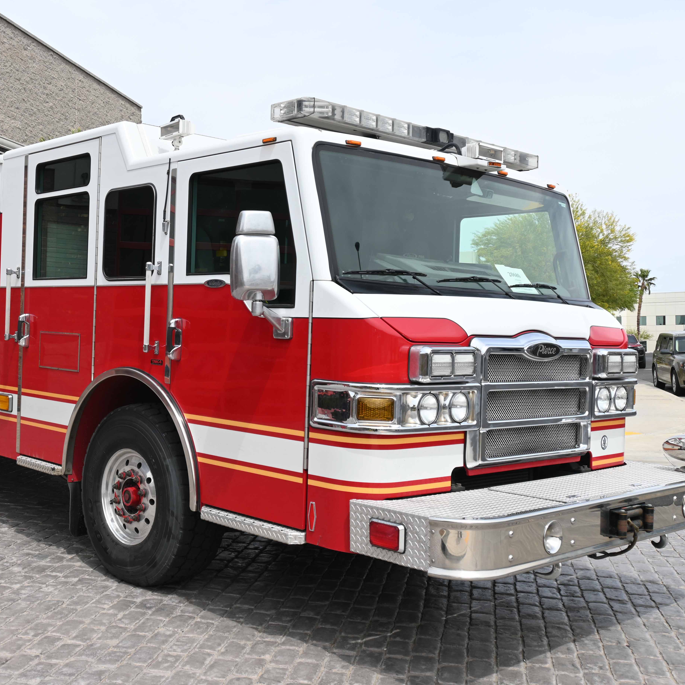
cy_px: 341
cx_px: 224
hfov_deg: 40.1
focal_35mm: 41
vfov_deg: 40.6
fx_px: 925
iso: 100
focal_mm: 21.5
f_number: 8
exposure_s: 1/250
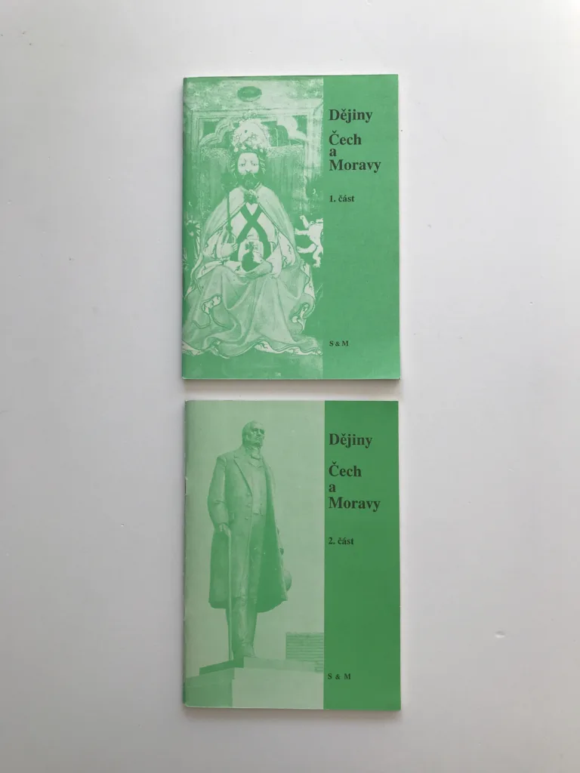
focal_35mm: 28
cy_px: 386
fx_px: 626
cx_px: 290
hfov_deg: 49.7
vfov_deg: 63.4
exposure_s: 1/392
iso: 20
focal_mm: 3.99
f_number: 1.8
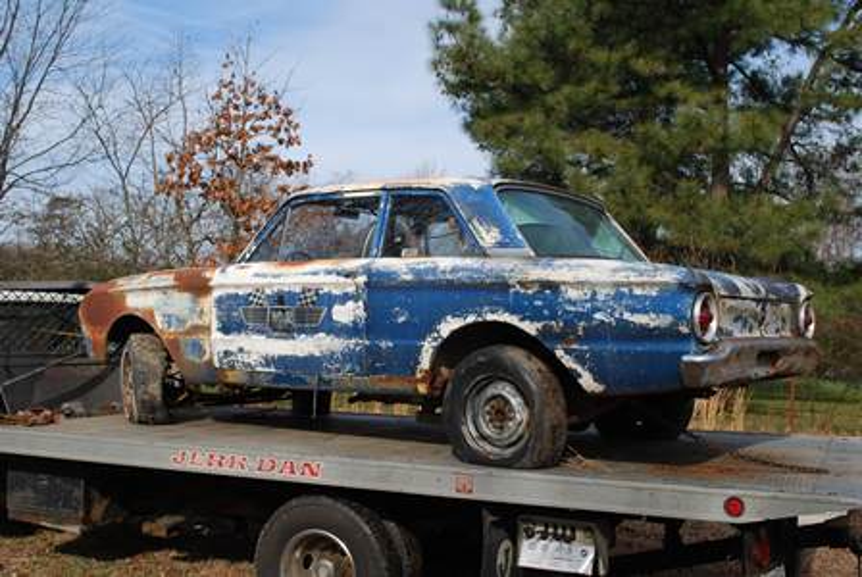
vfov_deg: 34.3
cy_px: 288
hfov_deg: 49.5
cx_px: 431
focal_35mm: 39
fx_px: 935
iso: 100
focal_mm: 26
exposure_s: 1/200
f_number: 7.1
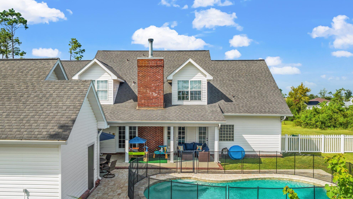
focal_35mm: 27
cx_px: 171
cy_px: 101
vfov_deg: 42.9
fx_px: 253
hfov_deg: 69.8
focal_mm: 12.29
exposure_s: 1/200
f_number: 5
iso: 100
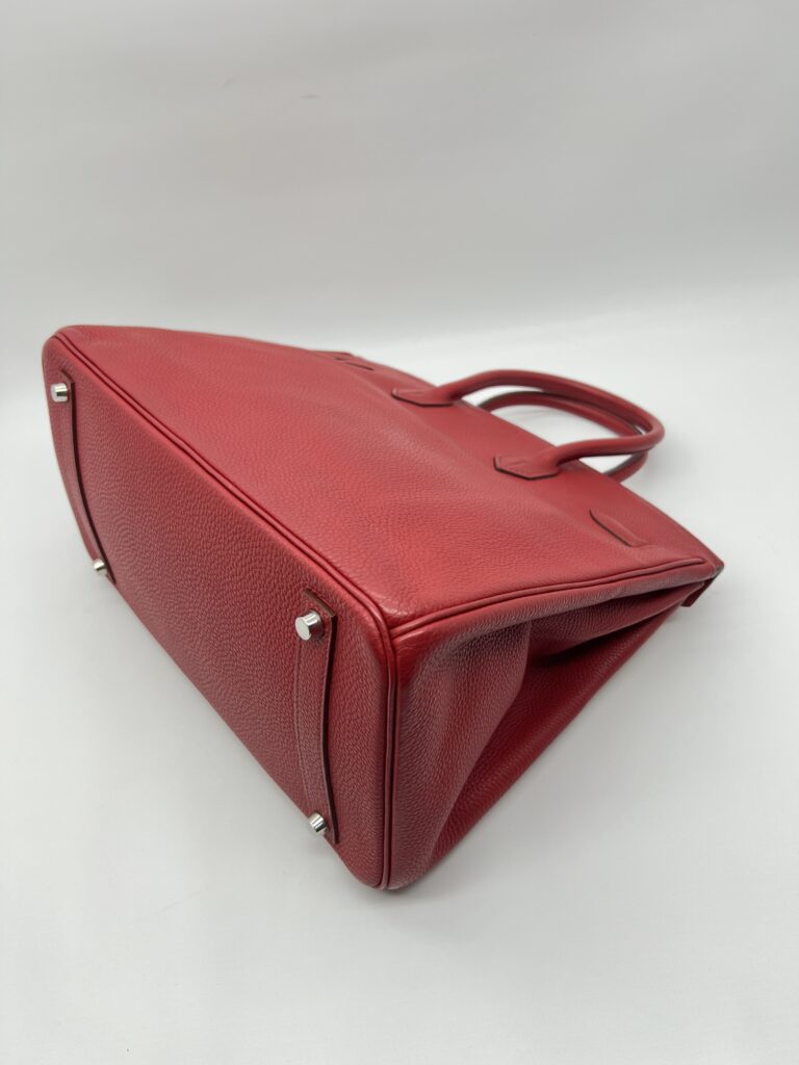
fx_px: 800
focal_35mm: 26
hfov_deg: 53.1
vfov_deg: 67.3
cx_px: 400
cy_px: 532
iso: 40
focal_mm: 5.7
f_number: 1.5
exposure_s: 1/100
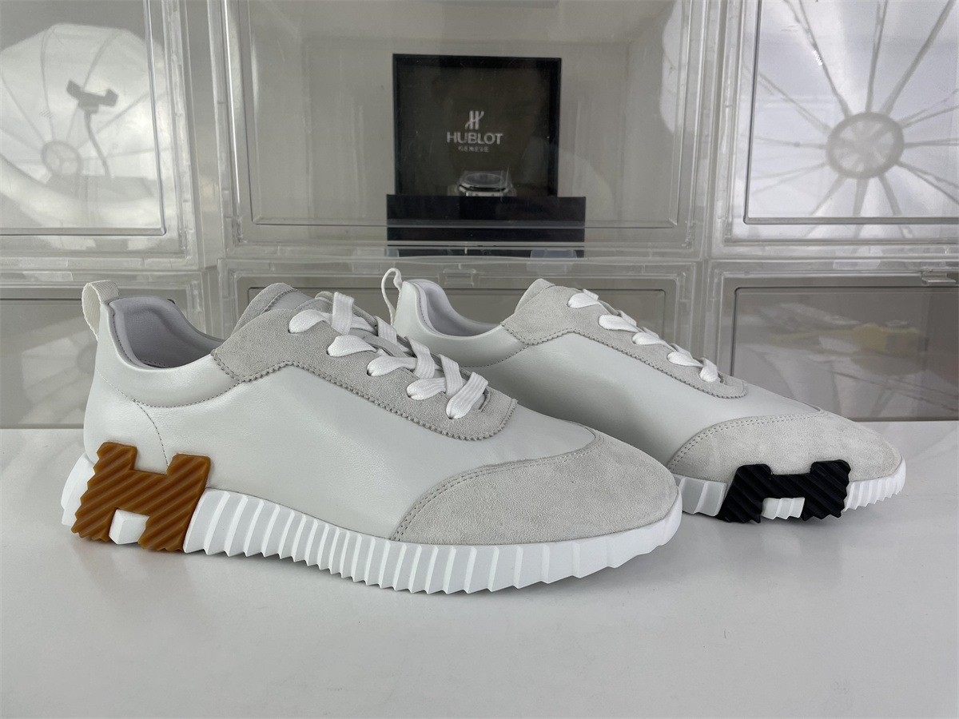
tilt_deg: -10.9
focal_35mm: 26
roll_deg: +0.1
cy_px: 360
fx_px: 720
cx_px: 480
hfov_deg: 67.3
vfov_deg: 53.1
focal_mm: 4.2
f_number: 1.6
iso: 32
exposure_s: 1/367
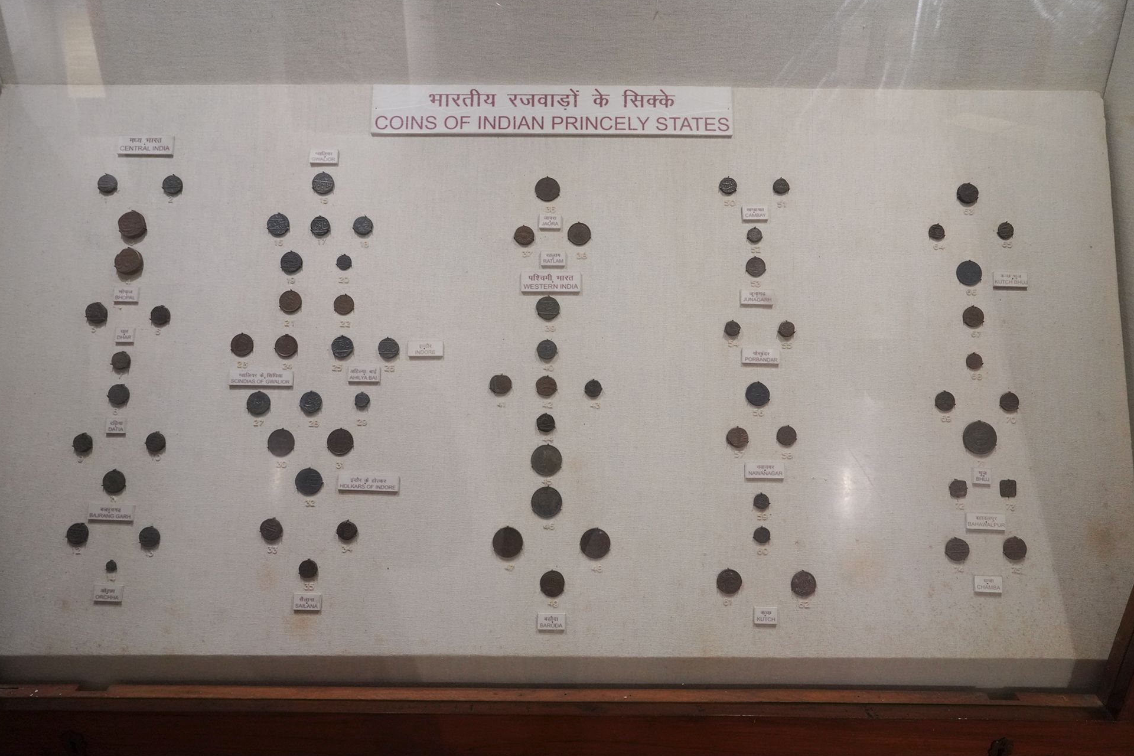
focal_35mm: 25
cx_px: 577
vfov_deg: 51.3
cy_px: 377
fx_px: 787
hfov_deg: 71.5
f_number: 9
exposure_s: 1/80
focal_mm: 24
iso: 3200
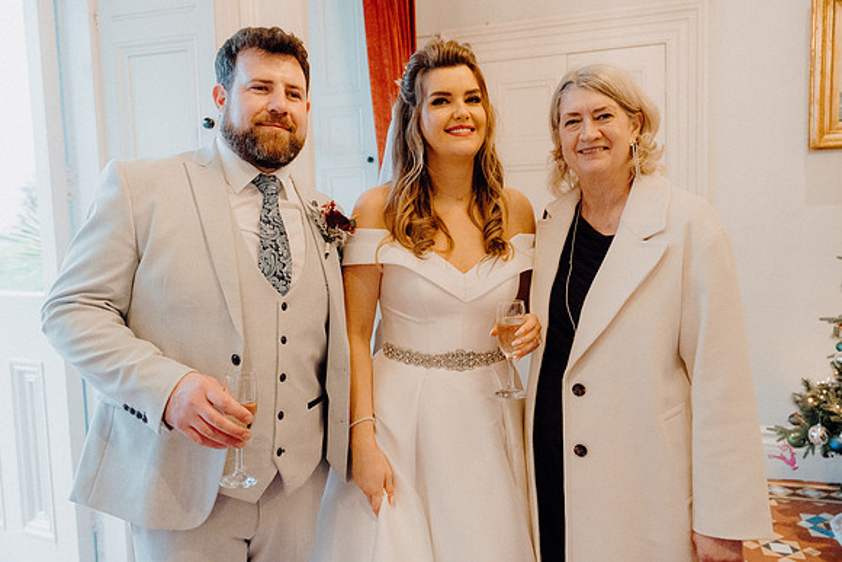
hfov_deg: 65.5
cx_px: 421
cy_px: 281
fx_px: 655
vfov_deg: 46.4
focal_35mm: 28
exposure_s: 1/200
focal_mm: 28
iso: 5000
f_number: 3.5
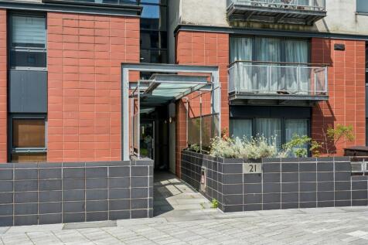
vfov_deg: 37.8
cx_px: 184
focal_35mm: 35
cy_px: 122
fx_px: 358
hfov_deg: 54.5
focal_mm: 35
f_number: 4
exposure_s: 1/2000
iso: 250
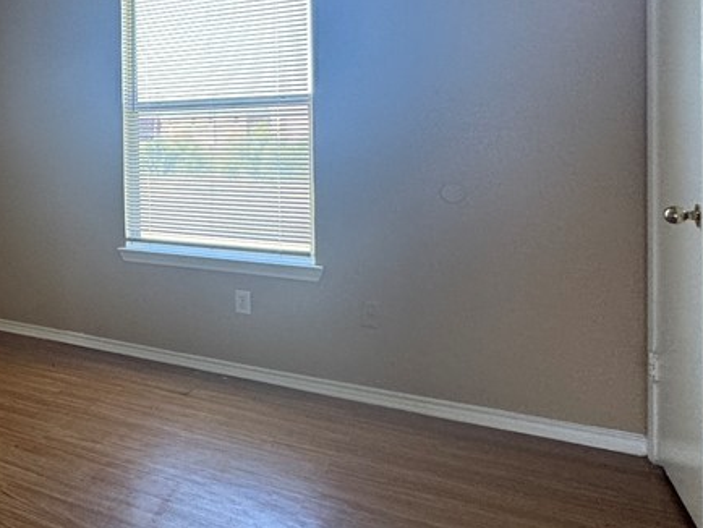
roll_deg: +1.3
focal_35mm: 33
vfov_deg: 42.0
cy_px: 146
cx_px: -57
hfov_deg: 43.7
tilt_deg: -1.3
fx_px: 671
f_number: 2.2
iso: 200
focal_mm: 2.22
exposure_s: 1/99
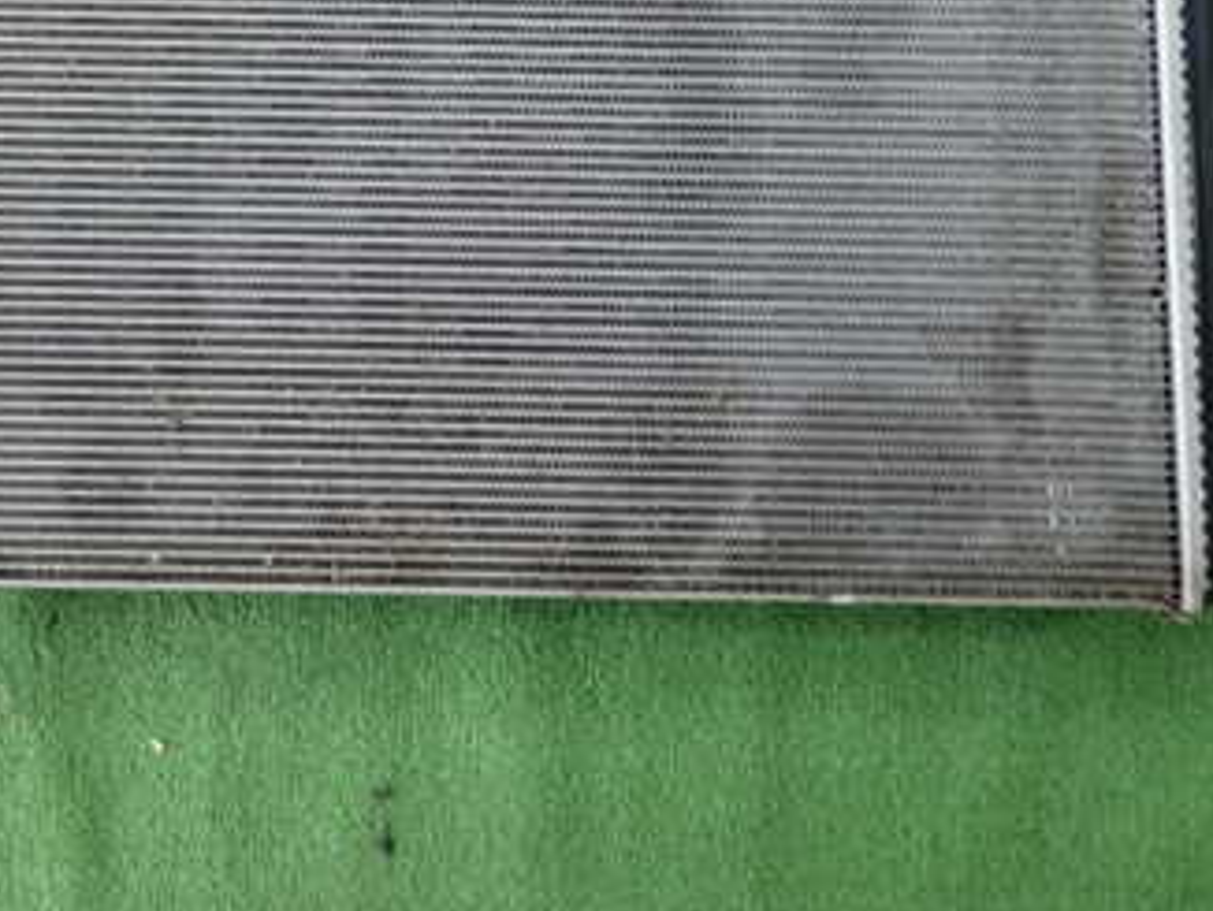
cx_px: 376
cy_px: 212
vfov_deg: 30.9
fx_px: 1613
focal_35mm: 46
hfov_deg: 40.5
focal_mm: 4.5
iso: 100
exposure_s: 1/80
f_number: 2
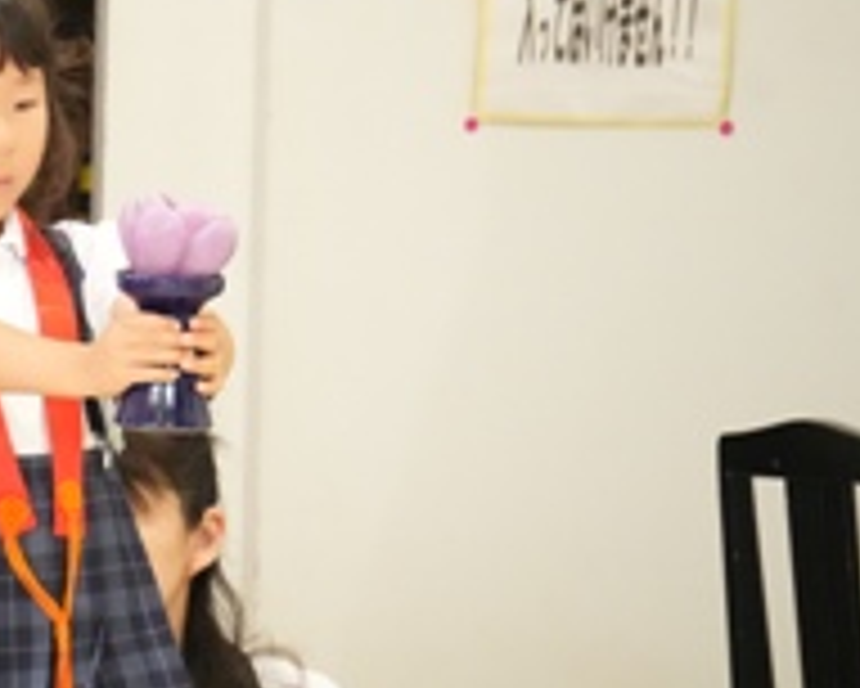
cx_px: 9
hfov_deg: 3.4
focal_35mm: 569
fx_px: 14490
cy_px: 317
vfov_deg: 2.7
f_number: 6.3
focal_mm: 193
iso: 8000
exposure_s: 1/320
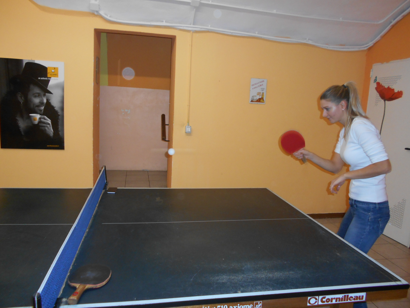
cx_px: 205
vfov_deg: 53.1
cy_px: 154
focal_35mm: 26
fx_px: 308
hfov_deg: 67.3
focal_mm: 4.6
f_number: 3.2
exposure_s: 1/25
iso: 250
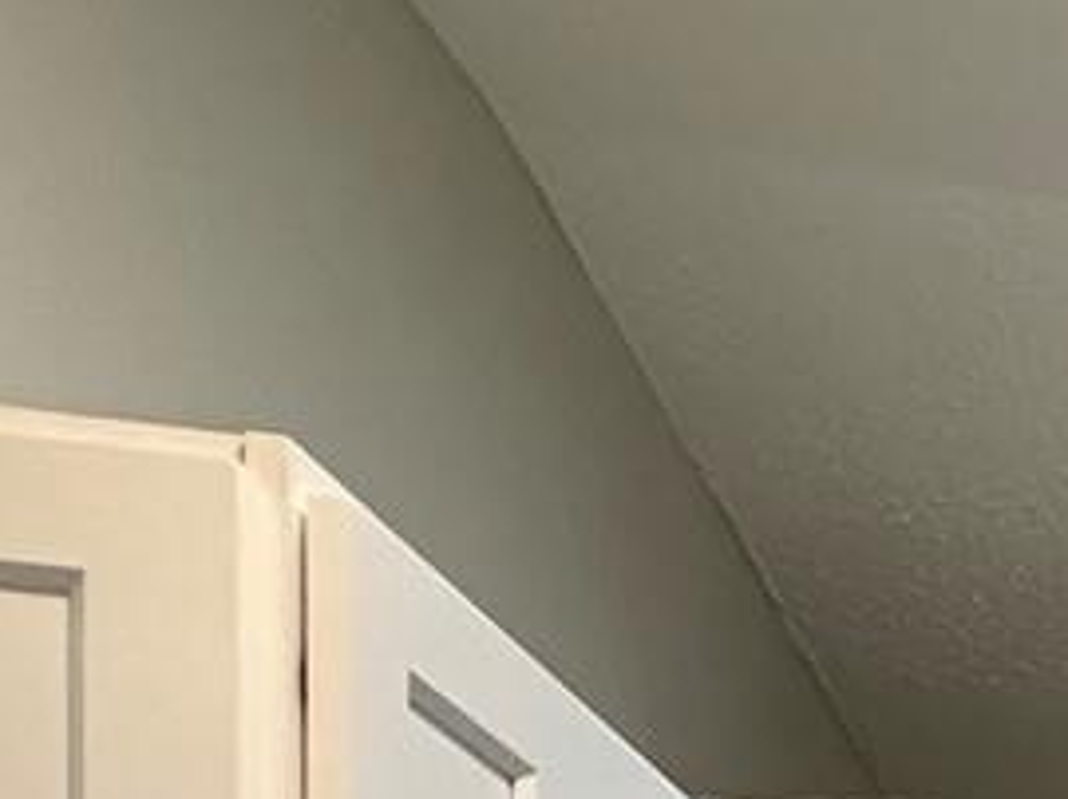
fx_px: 2559
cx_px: 2460
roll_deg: -0.8
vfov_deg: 14.0
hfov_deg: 15.3
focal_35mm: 83
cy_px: 1736
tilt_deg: +0.0
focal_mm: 2.22
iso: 200
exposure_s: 1/120
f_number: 2.2
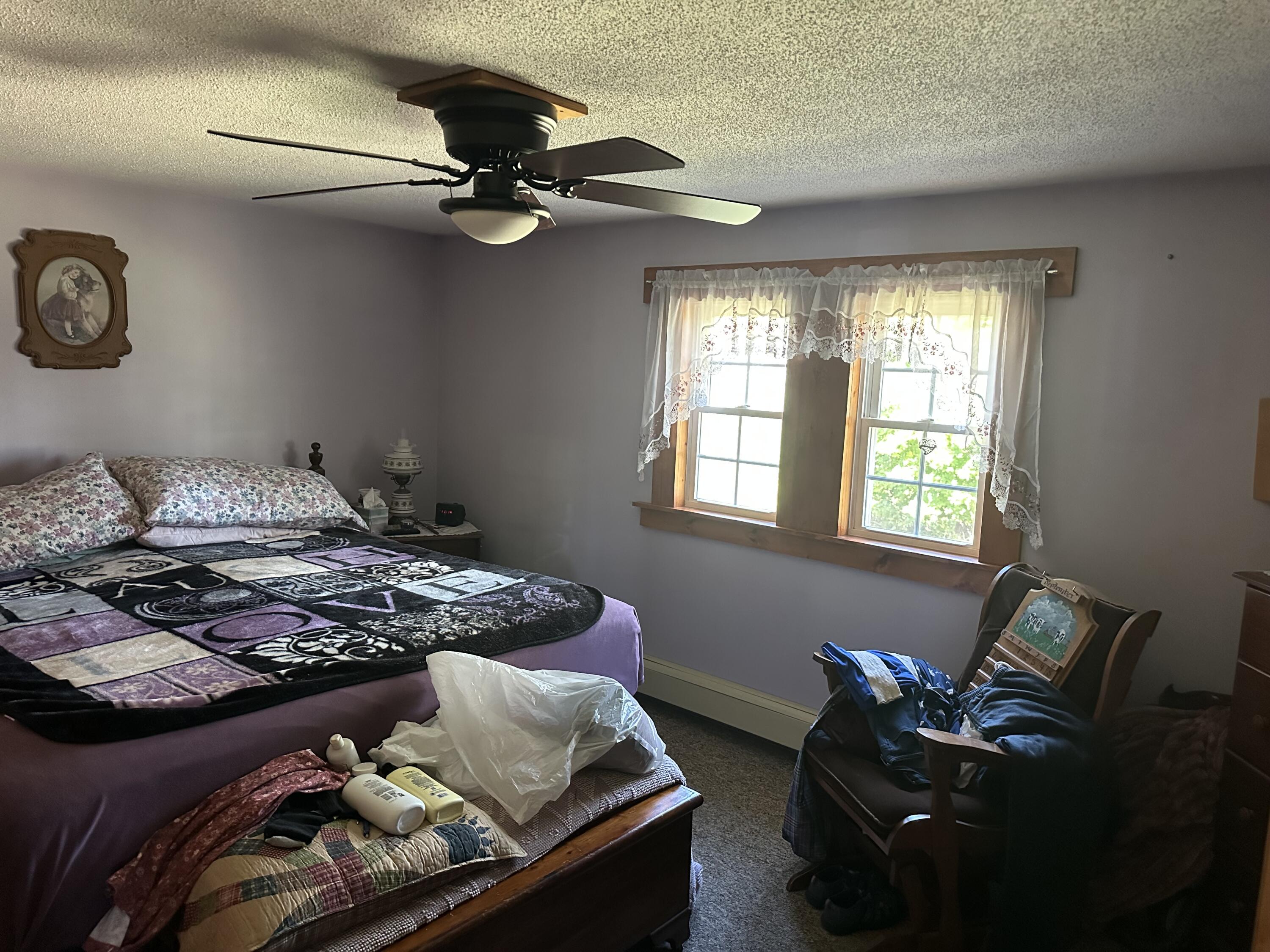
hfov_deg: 71.6
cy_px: 476
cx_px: 635
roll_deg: -2.7
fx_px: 881
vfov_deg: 56.8
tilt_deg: -7.1
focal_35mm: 24
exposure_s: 1/60
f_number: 1.78
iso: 800
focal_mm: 6.86
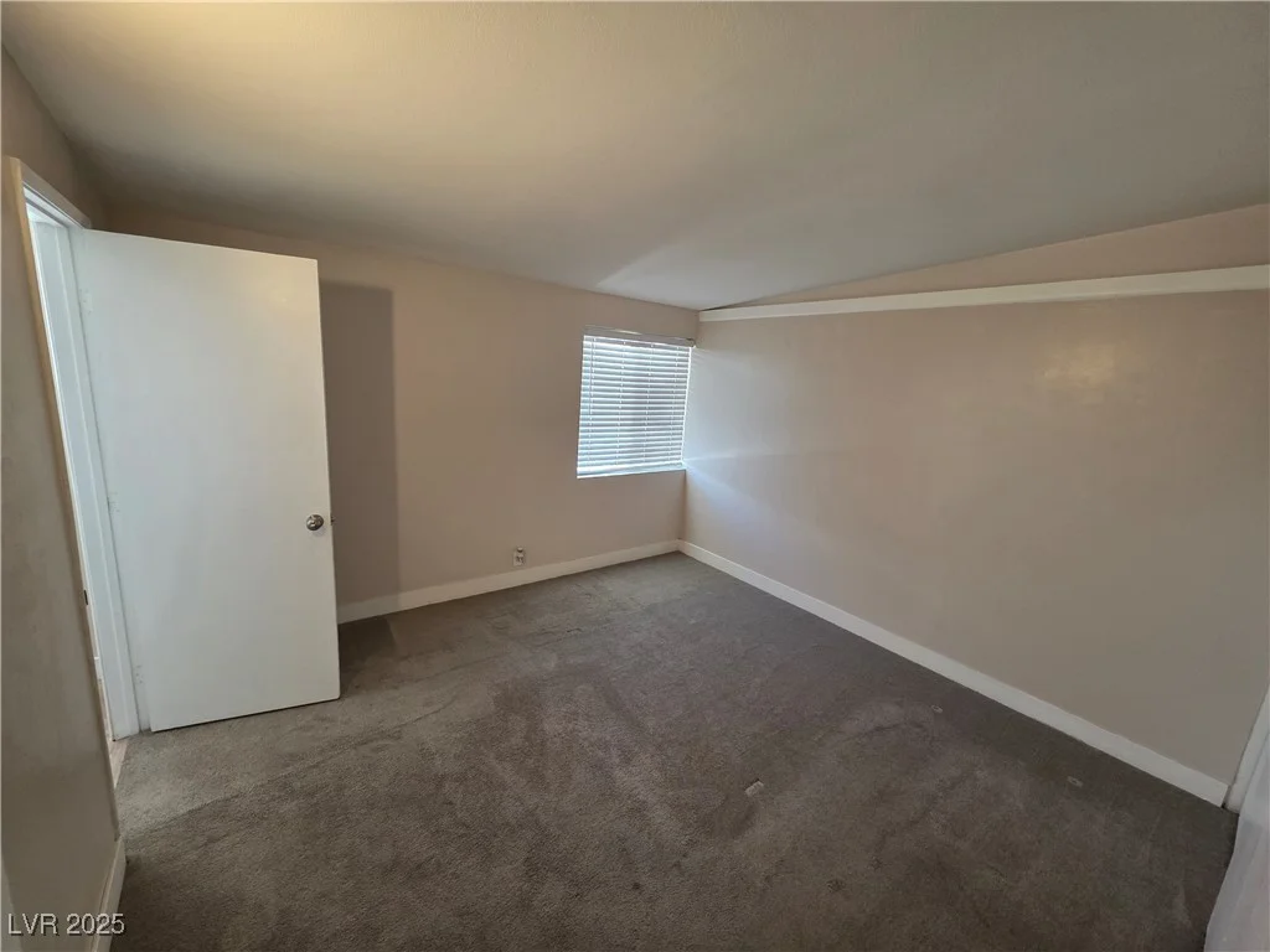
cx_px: 635
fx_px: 477
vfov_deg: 89.9
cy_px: 476
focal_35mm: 13
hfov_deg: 106.2
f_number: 1.9
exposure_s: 1/60
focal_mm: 2.2
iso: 160
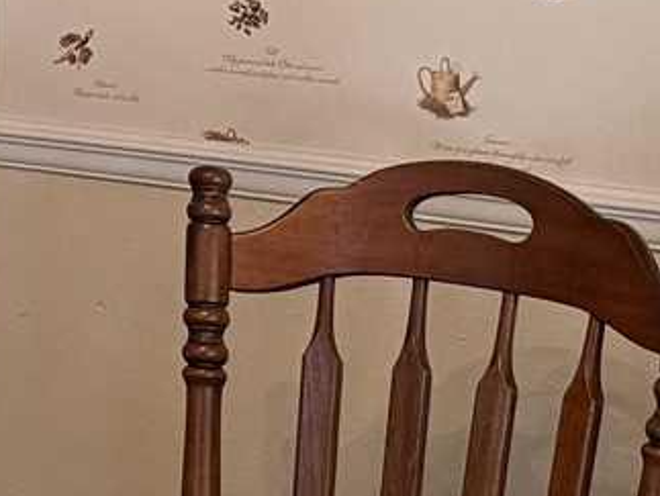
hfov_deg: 11.8
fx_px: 2901
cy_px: -92
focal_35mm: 152
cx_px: -613
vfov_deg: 9.7
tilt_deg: -2.8
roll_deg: -1.1
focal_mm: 6.76
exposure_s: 1/120
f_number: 1.78
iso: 400
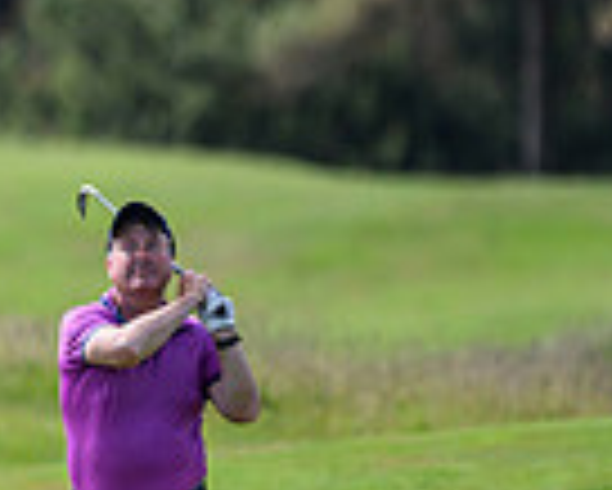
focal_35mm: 2235
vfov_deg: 0.7
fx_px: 40511
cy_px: 249
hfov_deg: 0.9
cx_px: -540
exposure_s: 1/2500
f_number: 4
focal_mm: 560
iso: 500
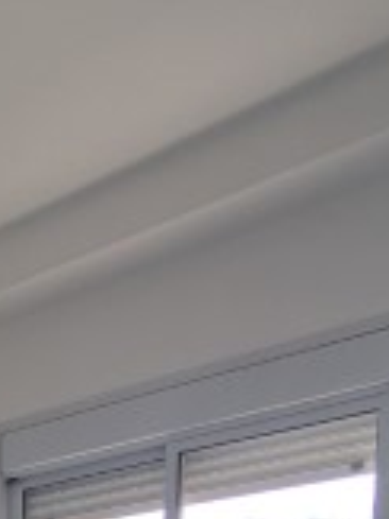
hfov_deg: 22.0
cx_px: -194
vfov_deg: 25.4
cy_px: 798
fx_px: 825
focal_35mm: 55
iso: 51
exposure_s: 1/186
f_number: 2.2
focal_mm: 1.83
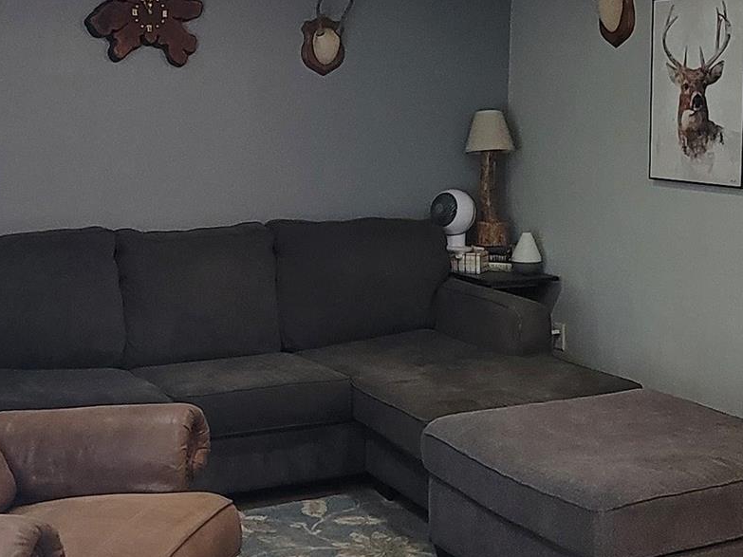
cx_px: 401
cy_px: 196
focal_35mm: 51
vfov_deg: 28.4
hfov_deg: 37.5
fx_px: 1094
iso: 200
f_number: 2.2
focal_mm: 2.2
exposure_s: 1/60
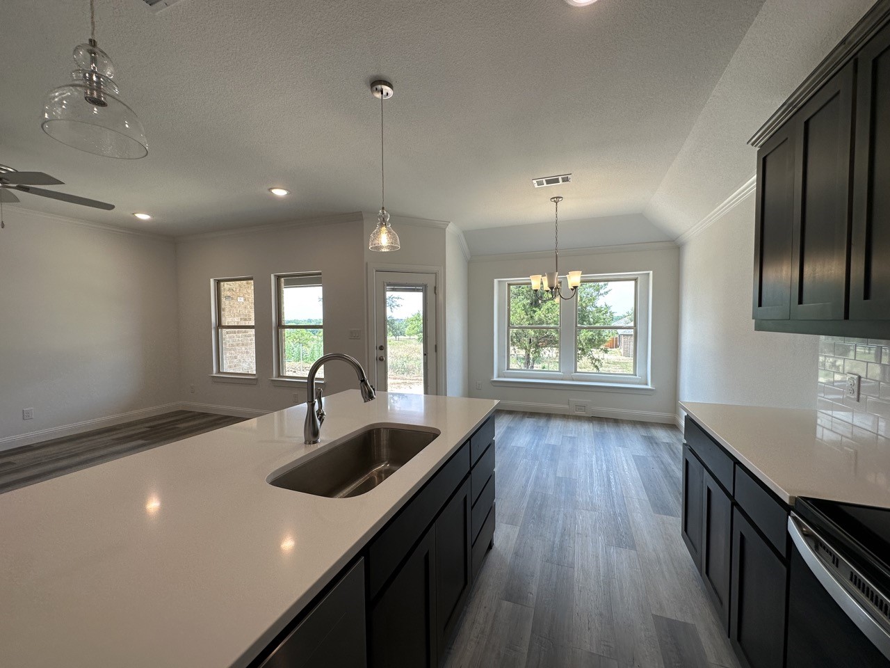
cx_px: 445
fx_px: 360
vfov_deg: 85.7
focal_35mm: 14
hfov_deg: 102.1
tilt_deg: -2.1
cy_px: 334
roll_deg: +0.4
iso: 40
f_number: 2.2
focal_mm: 2.22
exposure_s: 1/187
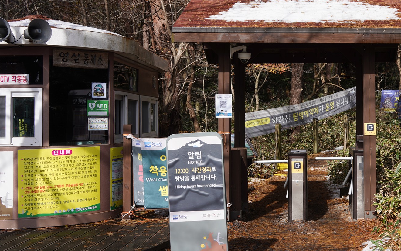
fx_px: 590
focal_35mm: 54
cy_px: 95
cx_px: 296
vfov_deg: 23.9
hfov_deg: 36.7
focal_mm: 35
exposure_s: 1/100
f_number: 10
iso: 100
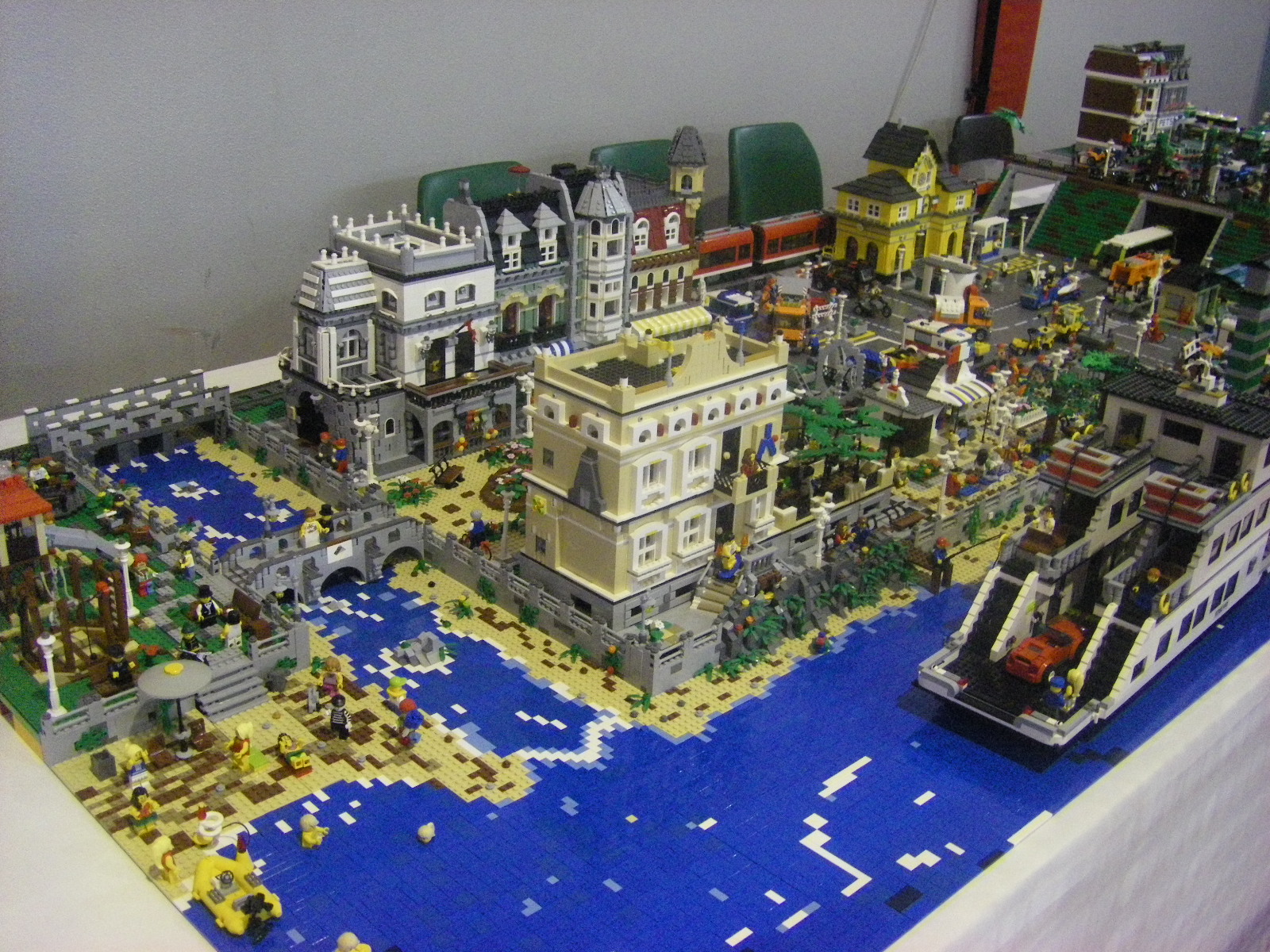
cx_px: 635
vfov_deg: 37.7
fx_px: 1394
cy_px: 476
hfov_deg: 49.0
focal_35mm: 38
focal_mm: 6.3
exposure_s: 1/30
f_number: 3.5
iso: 800
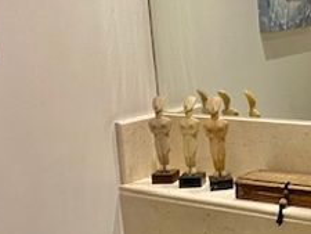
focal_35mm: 77
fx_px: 692
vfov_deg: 19.1
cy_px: 134
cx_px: 310
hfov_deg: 24.2
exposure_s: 1/82
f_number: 1.8
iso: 125
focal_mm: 4.25
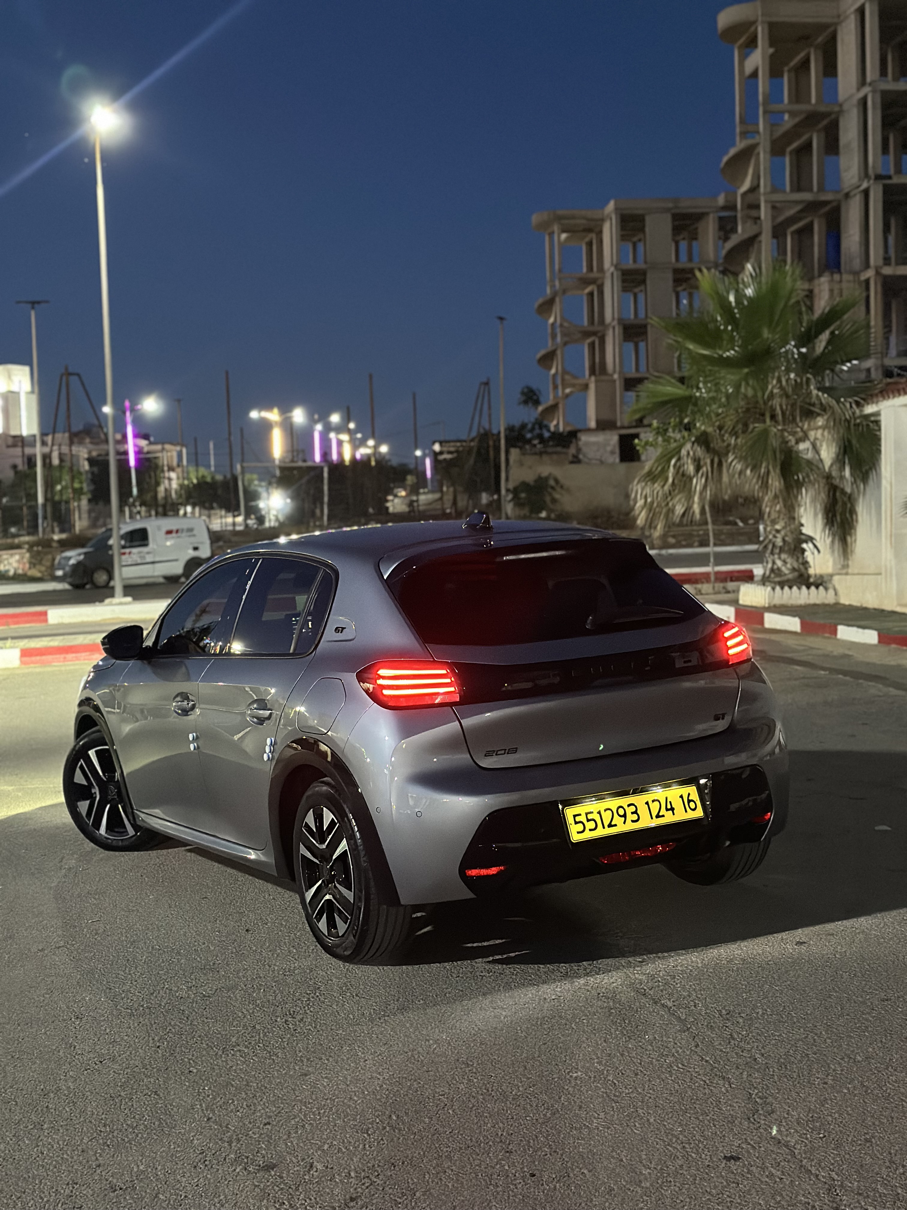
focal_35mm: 48
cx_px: 454
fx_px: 1677
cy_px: 605
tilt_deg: -1.6
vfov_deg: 39.7
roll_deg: +1.4
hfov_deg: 30.3
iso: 1000
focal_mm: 6.86
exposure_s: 1/25
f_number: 1.78
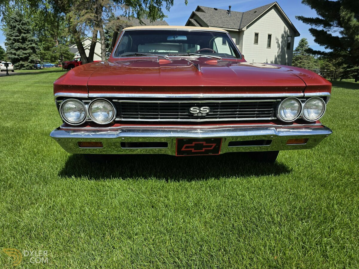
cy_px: 134
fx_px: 239
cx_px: 180
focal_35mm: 23
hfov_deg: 73.9
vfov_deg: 58.9
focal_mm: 6.3
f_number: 1.7
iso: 80
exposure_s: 1/4766
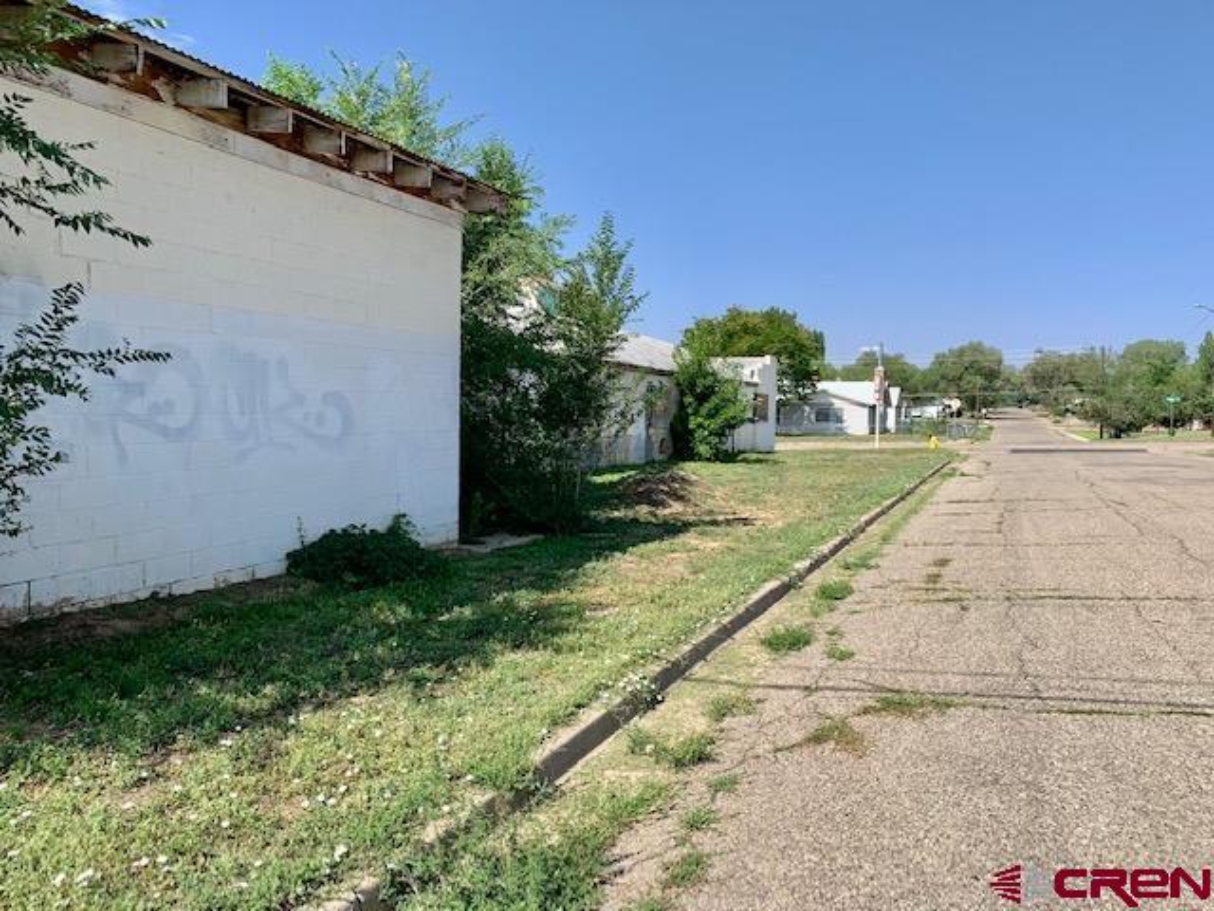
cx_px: 607
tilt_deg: -3.9
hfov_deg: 67.3
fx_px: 912
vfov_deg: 53.1
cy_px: 456
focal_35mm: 26
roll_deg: -3.0
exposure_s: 1/1880
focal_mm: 4.25
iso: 25
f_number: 1.8
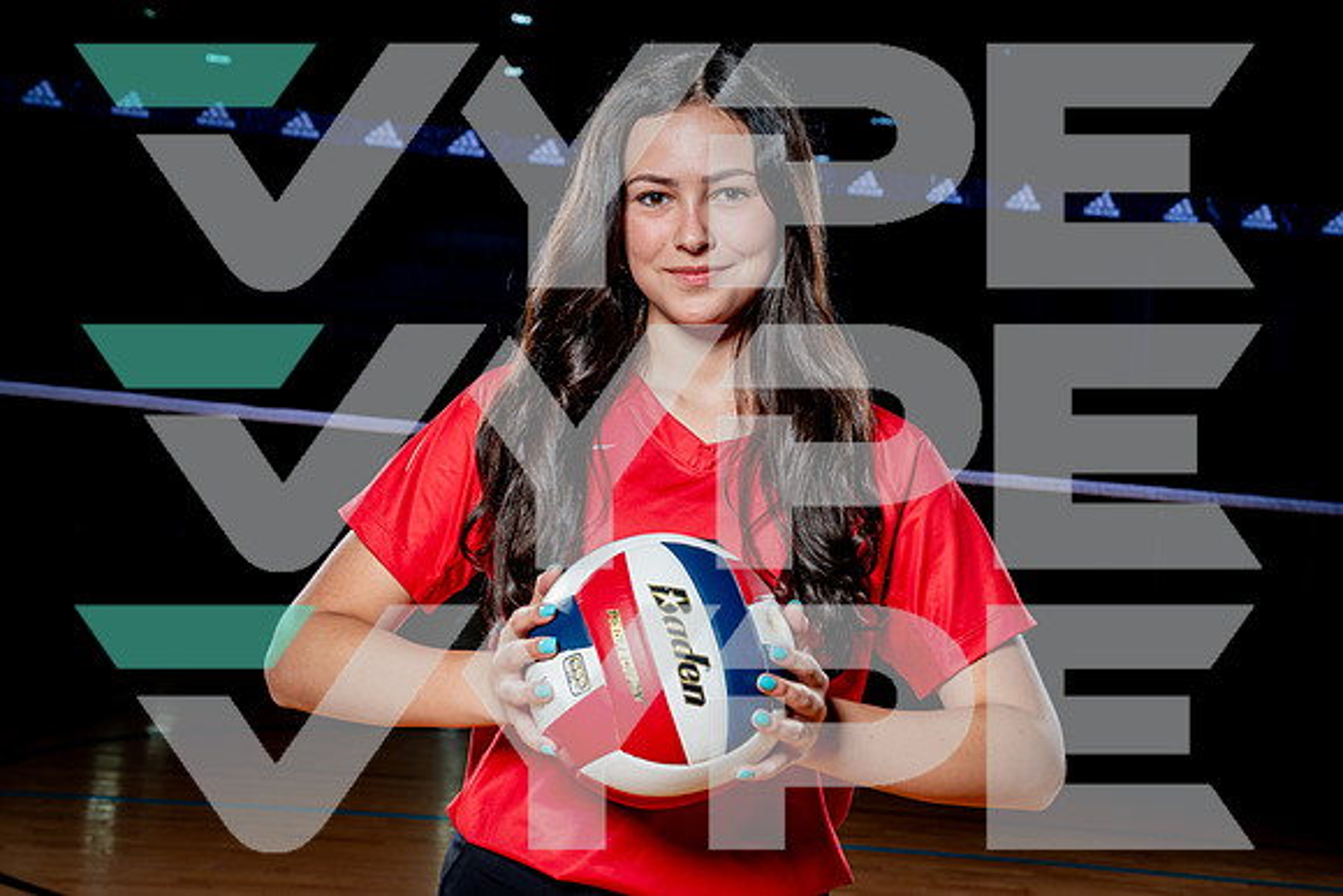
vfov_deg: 22.4
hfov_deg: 33.0
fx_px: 2266
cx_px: 672
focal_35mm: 61
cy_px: 448
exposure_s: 1/250
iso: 250
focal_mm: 57
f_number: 8
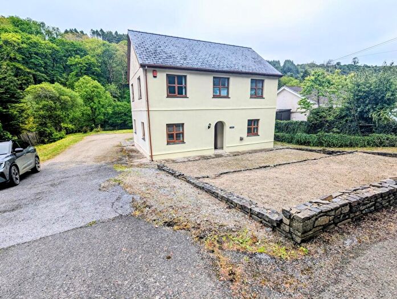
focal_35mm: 16
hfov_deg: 94.4
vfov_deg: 78.3
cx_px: 198
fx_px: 184
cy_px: 150
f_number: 2.2
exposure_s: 1/547
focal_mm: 2.35
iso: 50
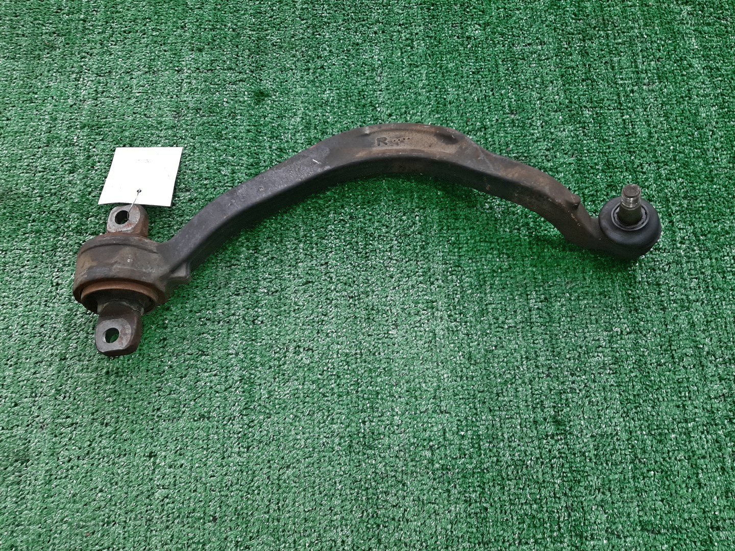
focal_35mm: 26
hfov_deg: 67.3
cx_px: 368
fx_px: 552
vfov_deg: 53.1
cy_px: 276
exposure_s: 1/50
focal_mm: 3.93
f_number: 1.7
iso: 88
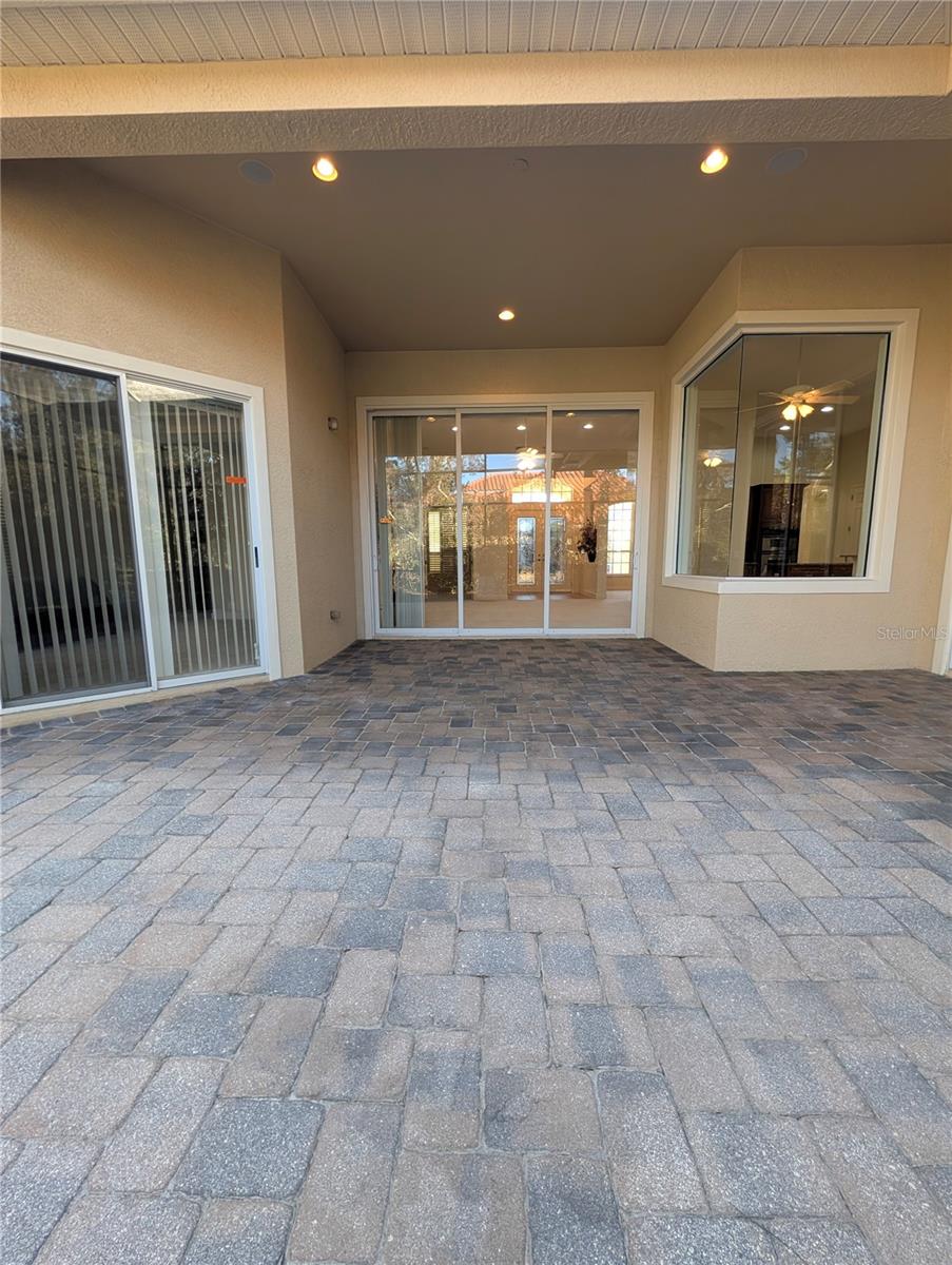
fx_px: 439
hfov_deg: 94.6
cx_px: 476
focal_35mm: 12
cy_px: 632
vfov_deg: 110.5
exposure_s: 1/175
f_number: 1.7
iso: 115
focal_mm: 2.02
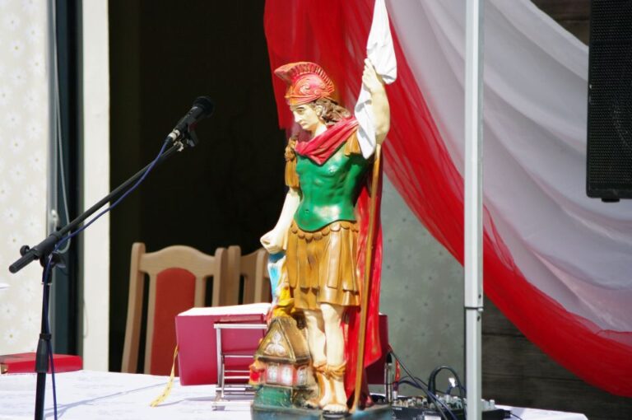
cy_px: 210
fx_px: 3629
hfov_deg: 10.0
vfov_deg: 6.6
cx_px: 316
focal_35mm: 207
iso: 400
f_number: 4.5
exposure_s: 1/1500
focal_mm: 138
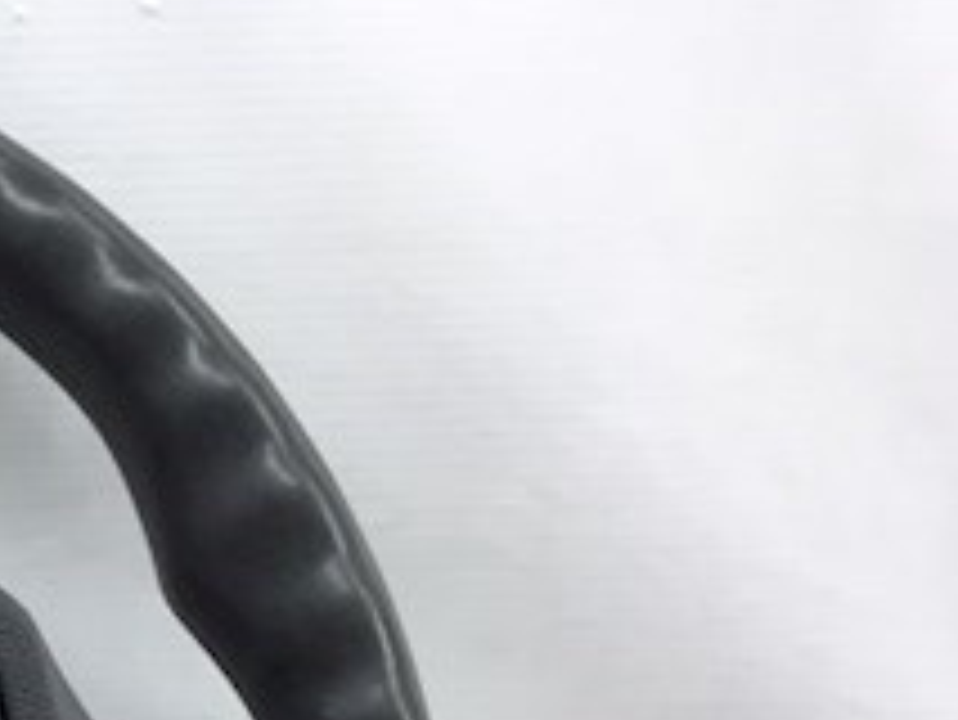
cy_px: 1008
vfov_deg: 15.9
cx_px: -445
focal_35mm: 87
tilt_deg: -22.2
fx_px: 2409
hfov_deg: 19.7
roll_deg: +0.2
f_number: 2.2
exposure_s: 1/33
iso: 40
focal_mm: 4.15
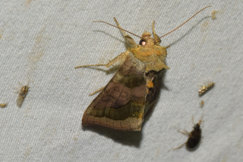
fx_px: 1417
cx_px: 122
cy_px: 81
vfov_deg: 6.5
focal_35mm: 210
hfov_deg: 9.8
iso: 400
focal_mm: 140
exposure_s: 1/160
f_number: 13
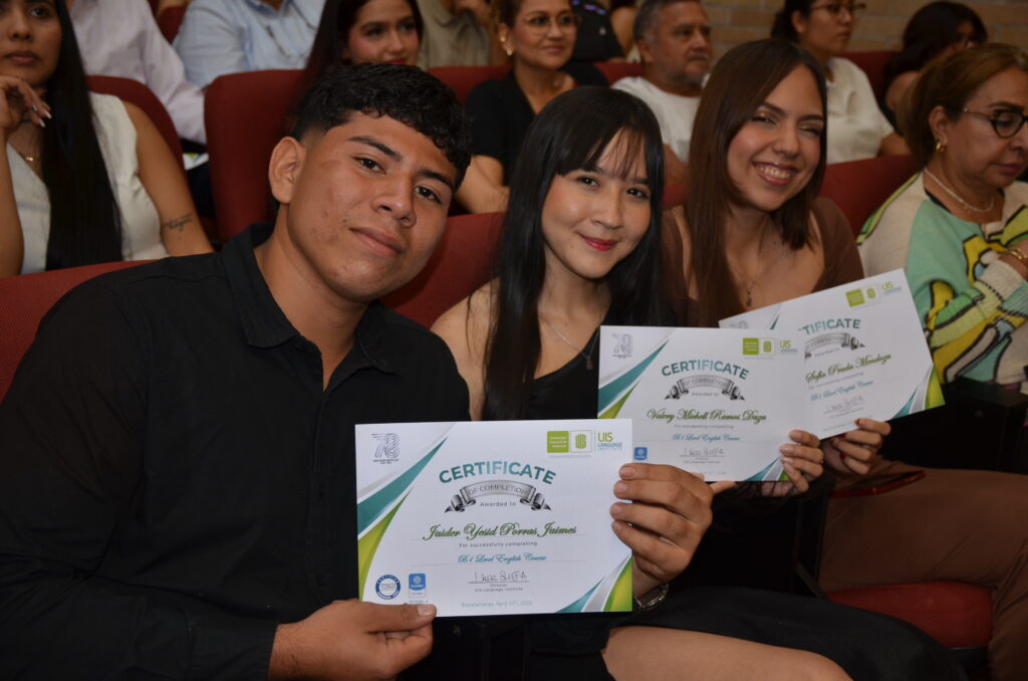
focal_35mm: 48
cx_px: 514
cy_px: 340
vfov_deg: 27.9
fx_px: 1368
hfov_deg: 41.2
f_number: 4
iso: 400
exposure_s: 1/60
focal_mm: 32
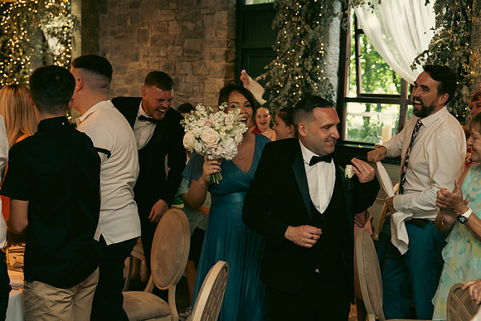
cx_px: 240
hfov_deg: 41.1
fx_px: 641
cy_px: 160
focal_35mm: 48
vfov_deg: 28.1
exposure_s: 1/160
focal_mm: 48
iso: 2500
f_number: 3.5
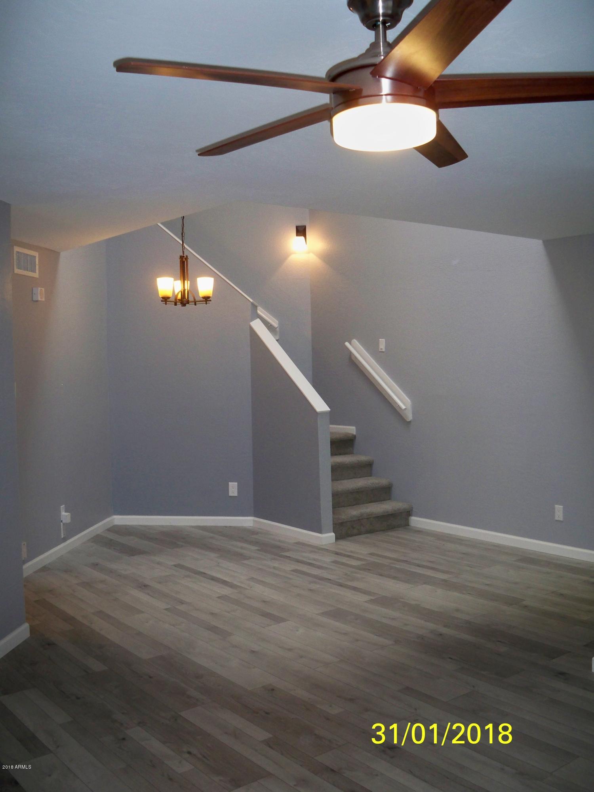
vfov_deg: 52.6
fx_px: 801
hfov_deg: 40.7
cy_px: 396
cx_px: 297
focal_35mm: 35
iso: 200
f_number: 3.1
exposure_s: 1/60
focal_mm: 6.3
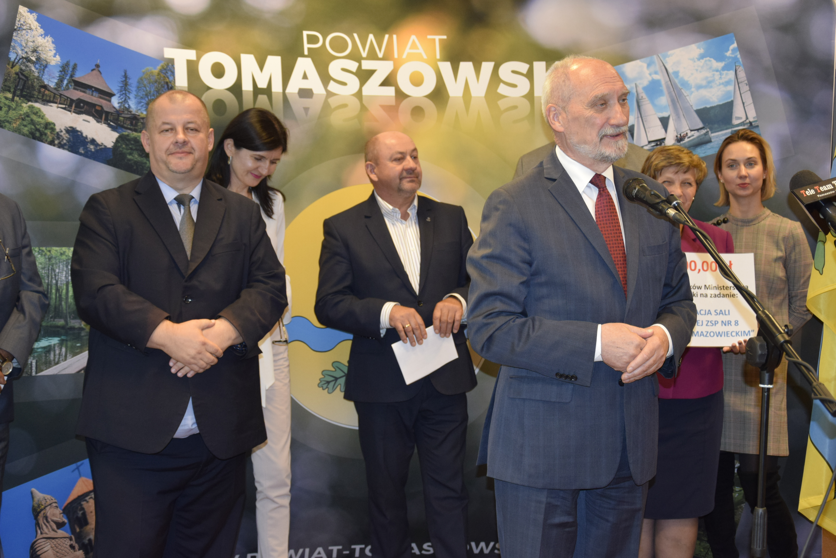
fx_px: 1394
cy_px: 279
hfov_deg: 33.4
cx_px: 418
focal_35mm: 60
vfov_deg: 22.6
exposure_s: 1/60
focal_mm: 40
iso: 1100
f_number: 4.5
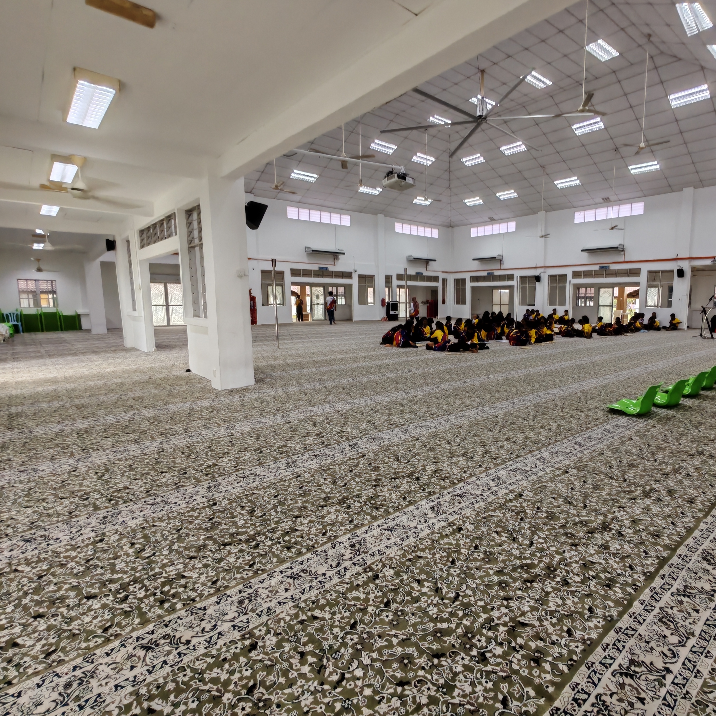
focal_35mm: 19
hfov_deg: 76.2
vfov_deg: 77.7
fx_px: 445
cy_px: 355
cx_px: 450
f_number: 2.2
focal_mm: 1.96
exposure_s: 1/50
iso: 64
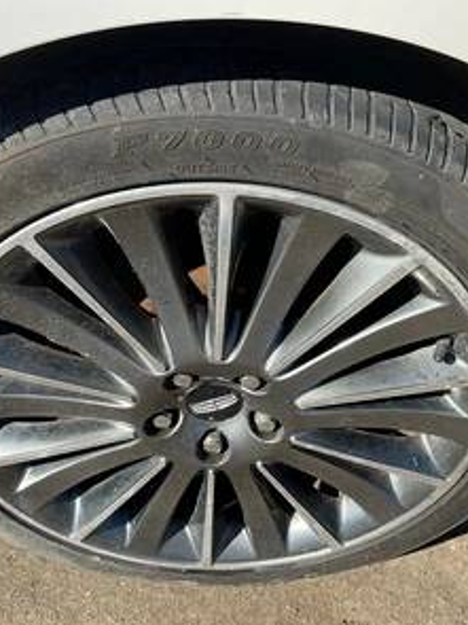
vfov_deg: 49.0
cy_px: 314
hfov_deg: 37.7
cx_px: 233
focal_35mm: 38
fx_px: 685
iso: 25
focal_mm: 3
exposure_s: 1/728
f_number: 1.8
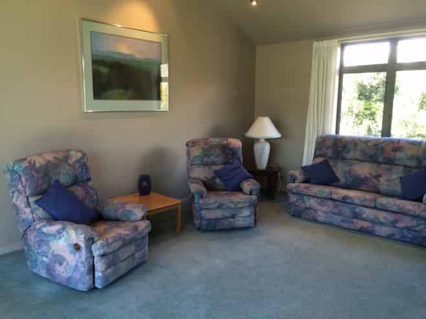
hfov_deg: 61.7
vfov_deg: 48.2
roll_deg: +0.1
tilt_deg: -9.0
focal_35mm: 29
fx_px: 357
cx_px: 213
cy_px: 160
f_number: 2.2
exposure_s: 1/33
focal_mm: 4.15
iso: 32
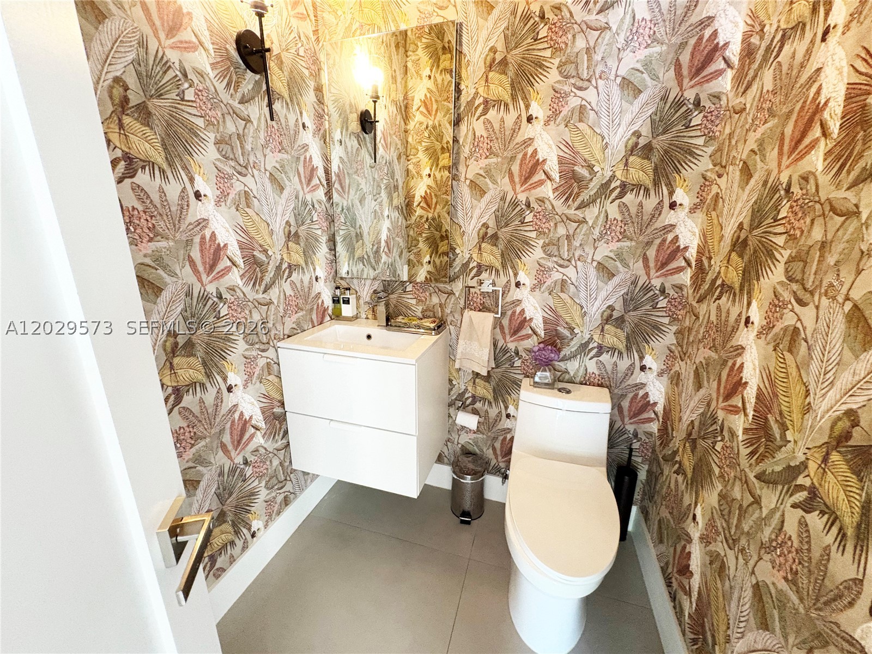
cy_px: 327
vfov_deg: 85.7
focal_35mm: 14
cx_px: 436
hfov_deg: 102.1
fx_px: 353
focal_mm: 2.22
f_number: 2.2
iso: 640
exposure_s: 1/60
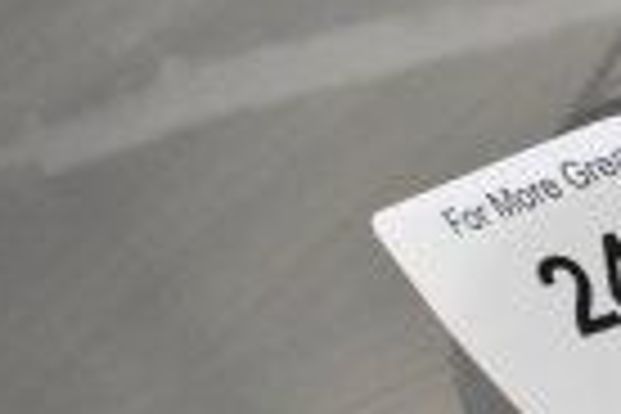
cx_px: 1274
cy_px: 151
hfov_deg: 14.2
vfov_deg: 11.5
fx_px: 2053
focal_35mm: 119
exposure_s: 1/125
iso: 6400
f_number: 5.6
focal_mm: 18
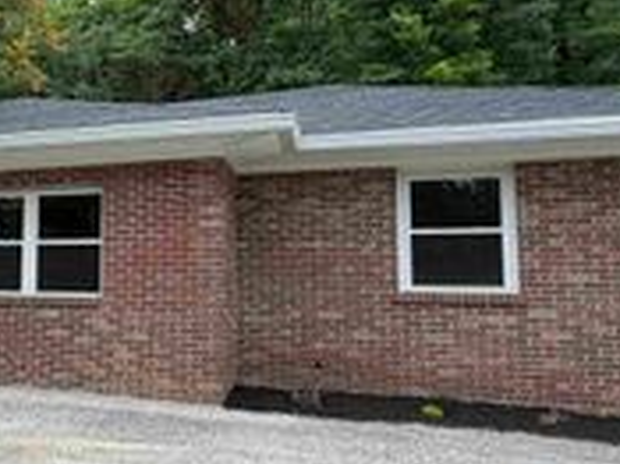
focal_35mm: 40
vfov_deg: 35.9
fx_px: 716
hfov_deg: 41.7
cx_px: 25
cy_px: 232
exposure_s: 1/176
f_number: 2.2
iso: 50
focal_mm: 2.22
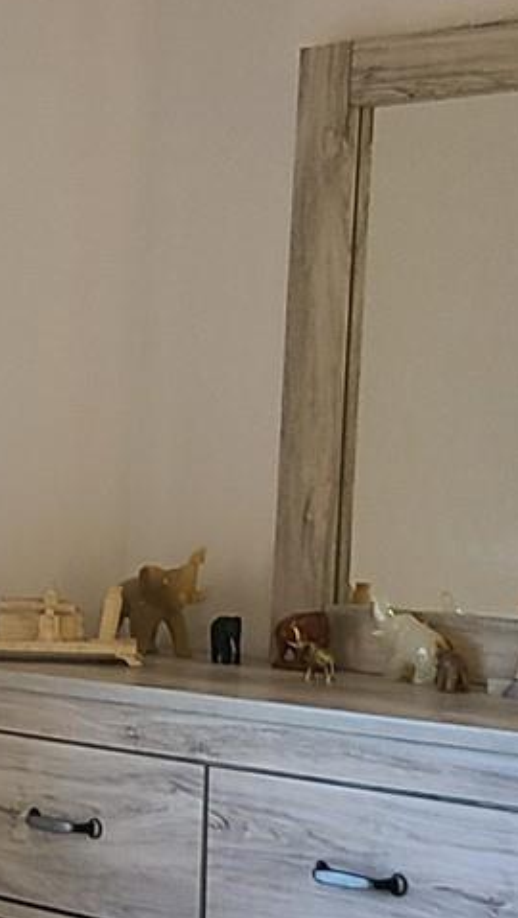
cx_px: -821
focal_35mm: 121
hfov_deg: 8.9
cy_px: 709
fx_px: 2950
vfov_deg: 17.6
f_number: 1.8
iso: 125
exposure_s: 1/60
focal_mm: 5.4
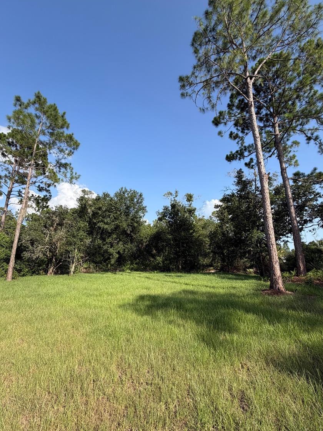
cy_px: 214
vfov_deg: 98.2
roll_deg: -1.5
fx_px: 187
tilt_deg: +14.6
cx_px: 161
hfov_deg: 81.7
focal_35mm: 15
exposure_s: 1/770
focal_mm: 2.22
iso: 40
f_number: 2.2
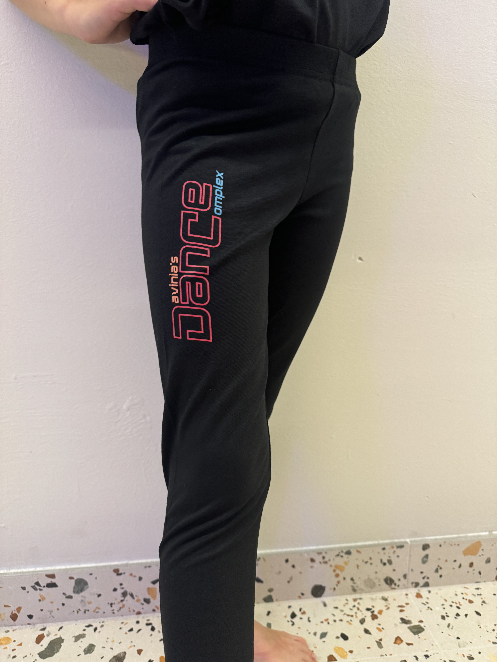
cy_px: 331
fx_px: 459
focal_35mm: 24
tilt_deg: -11.0
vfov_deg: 71.6
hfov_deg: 56.8
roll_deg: +0.2
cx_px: 248
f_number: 1.78
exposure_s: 1/58
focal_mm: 6.76
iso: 320
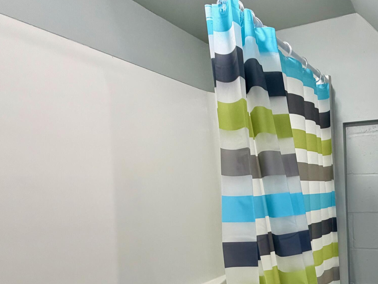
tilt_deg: -13.3
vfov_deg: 45.1
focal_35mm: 28
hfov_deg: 54.1
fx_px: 306
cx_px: 350
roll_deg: +1.9
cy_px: 256
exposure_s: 1/60
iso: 200
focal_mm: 2.22
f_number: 2.2
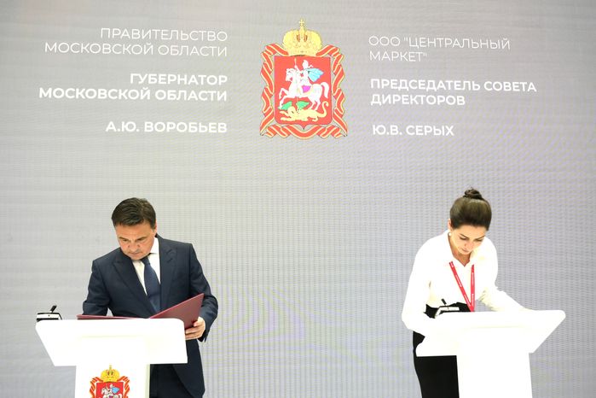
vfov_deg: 40.0
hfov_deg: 57.2
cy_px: 199
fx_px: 546
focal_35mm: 33
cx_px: 298
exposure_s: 1/125
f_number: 4.5
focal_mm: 33
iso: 1000
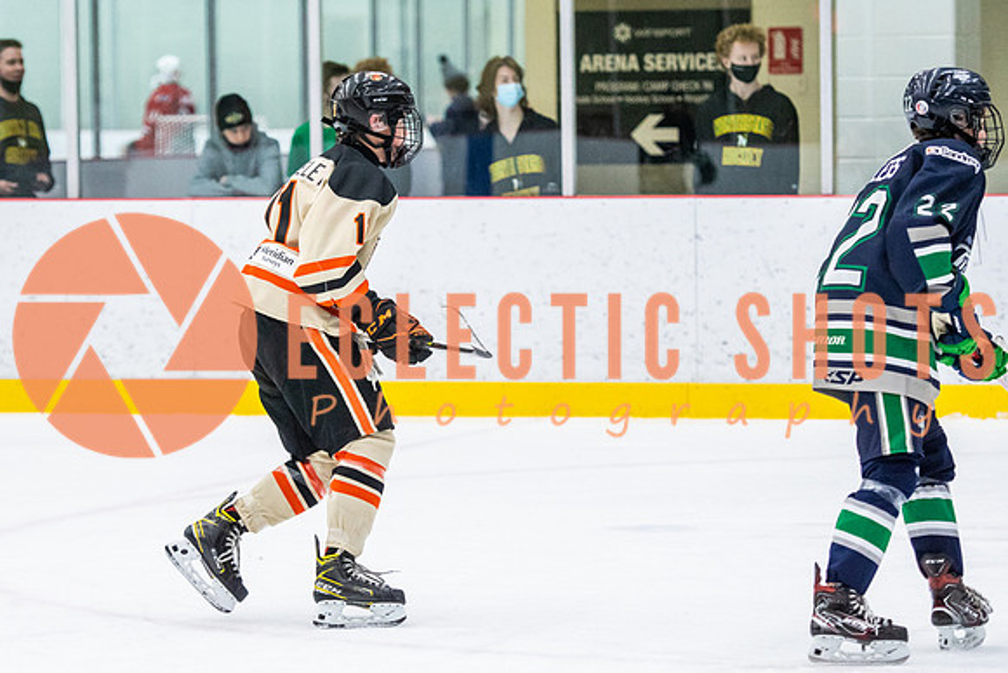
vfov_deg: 6.9
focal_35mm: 200
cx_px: 368
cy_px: 249
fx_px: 5594
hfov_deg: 10.3
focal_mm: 105
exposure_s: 1/640
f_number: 2.8
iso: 1800
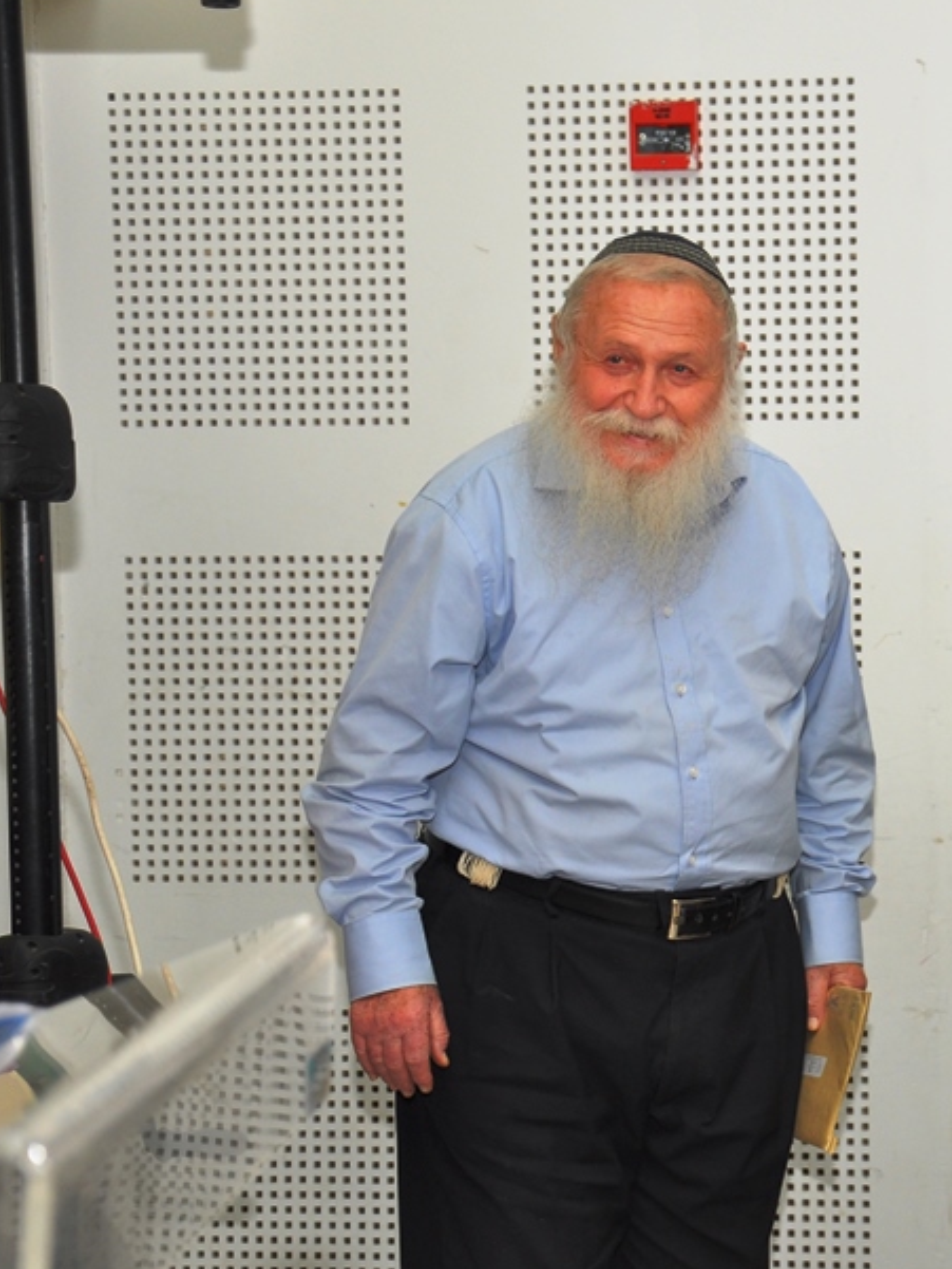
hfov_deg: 14.1
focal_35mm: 103
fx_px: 3776
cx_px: 969
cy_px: 663
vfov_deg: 19.1
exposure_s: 1/60
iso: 400
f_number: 4.8
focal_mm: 42
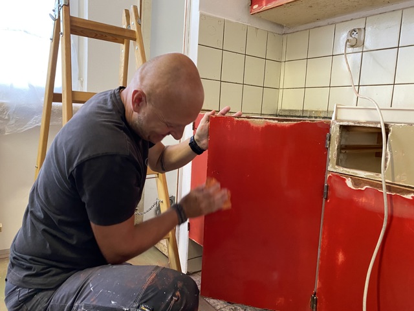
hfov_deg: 67.3
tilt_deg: -6.4
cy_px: 156
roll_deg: -3.4
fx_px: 311
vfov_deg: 53.1
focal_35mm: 26
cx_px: 207
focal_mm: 4.25
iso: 160
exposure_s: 1/50
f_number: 1.8
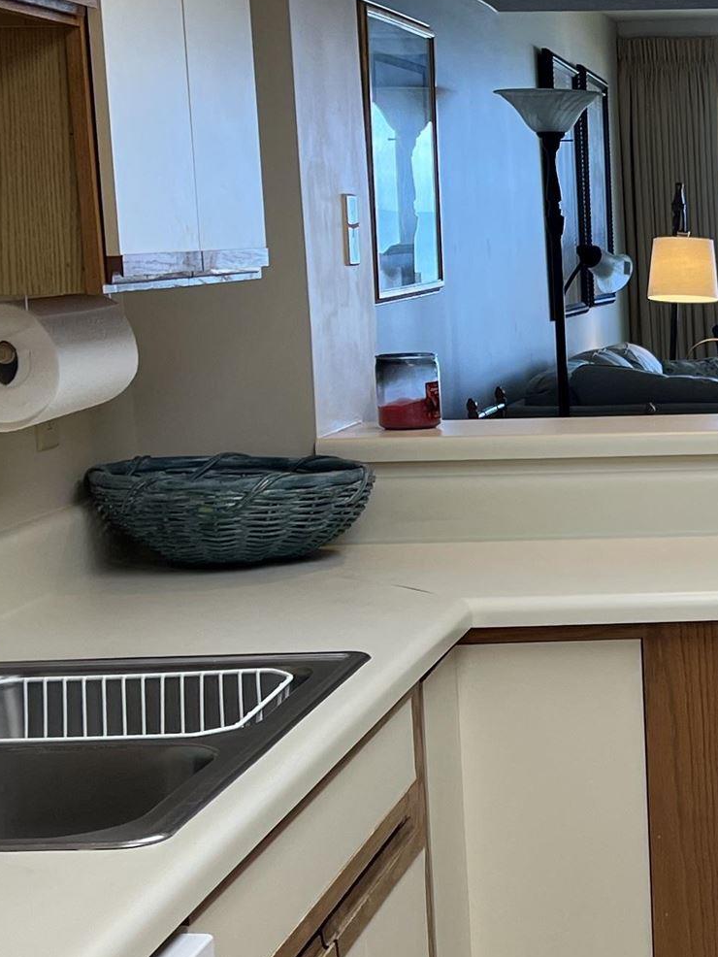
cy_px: 559
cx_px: 965
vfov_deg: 24.1
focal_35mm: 81
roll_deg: +1.9
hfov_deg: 17.0
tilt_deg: -8.4
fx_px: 2239
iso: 50
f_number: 1.5
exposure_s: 1/163
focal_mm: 5.7
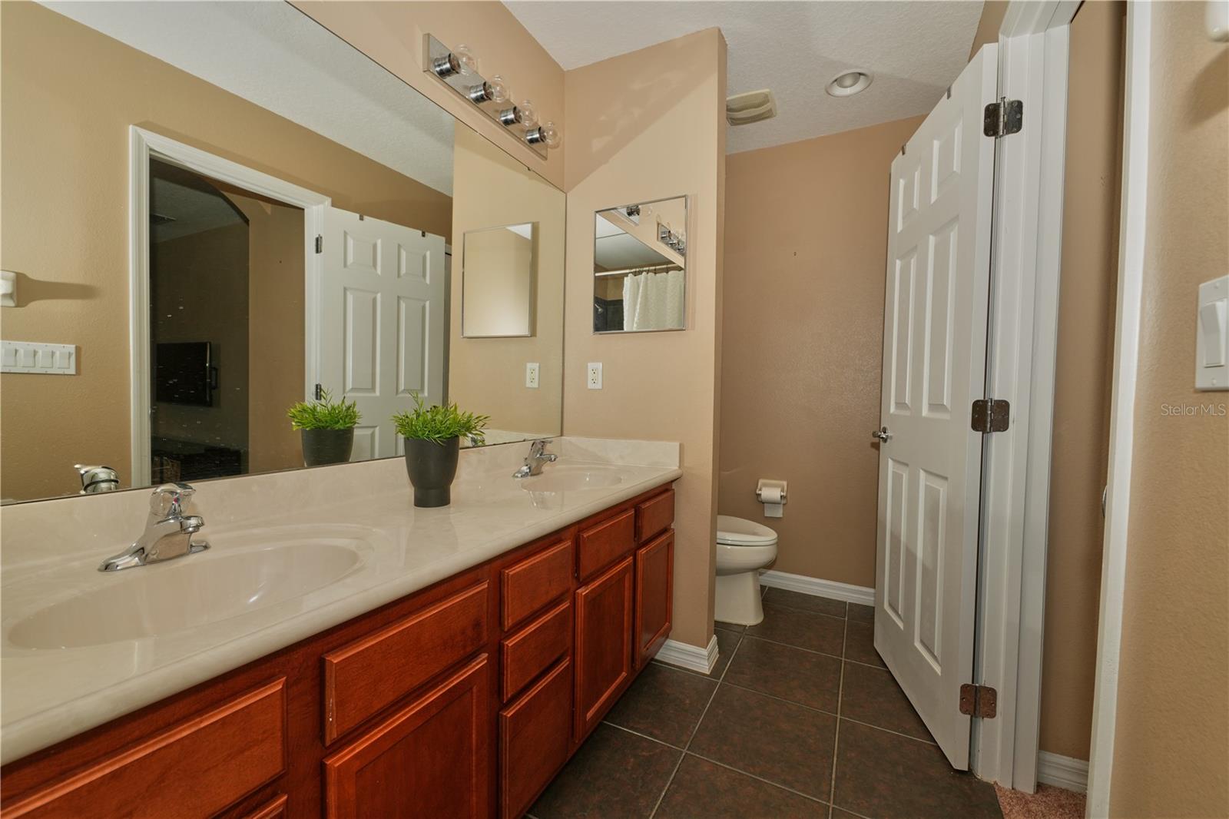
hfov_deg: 104.3
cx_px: 614
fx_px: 478
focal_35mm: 14
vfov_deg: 81.2
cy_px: 410
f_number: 7.1
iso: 400
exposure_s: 1/200
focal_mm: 14
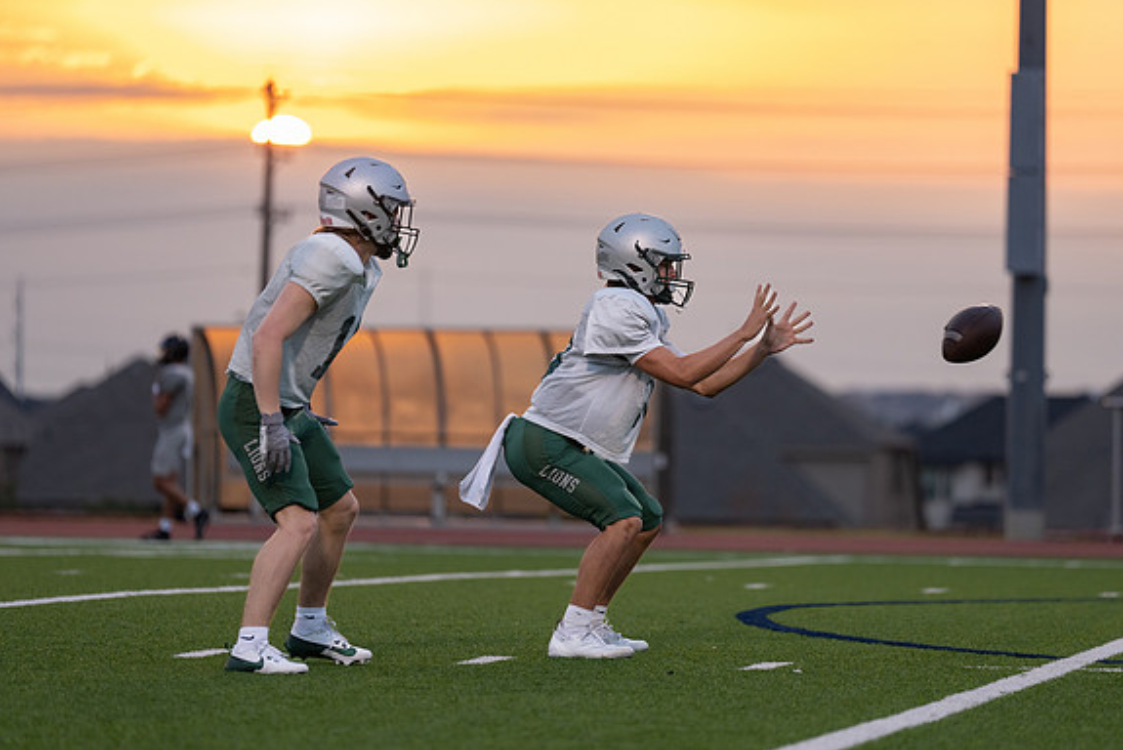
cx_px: 603
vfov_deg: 6.7
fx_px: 6367
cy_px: 343
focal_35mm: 204
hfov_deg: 10.1
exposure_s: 1/1250
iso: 1000
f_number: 2.8
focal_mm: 185
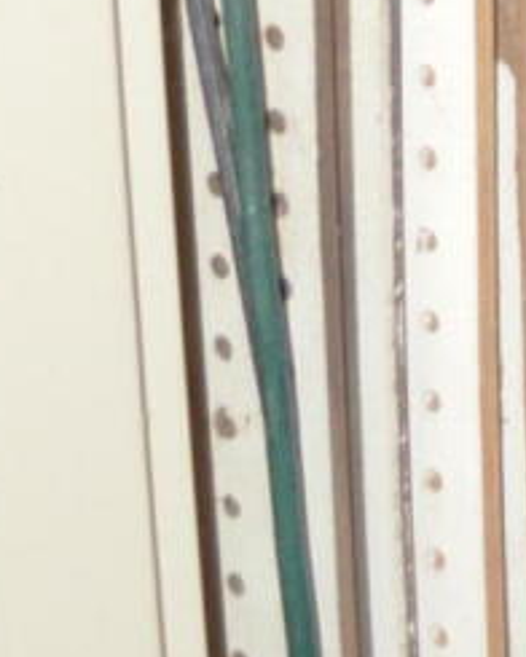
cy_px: -944
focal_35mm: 207
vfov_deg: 8.5
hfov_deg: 6.6
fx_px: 4028
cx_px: 1703
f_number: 3.5
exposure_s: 1/30
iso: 800
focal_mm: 18
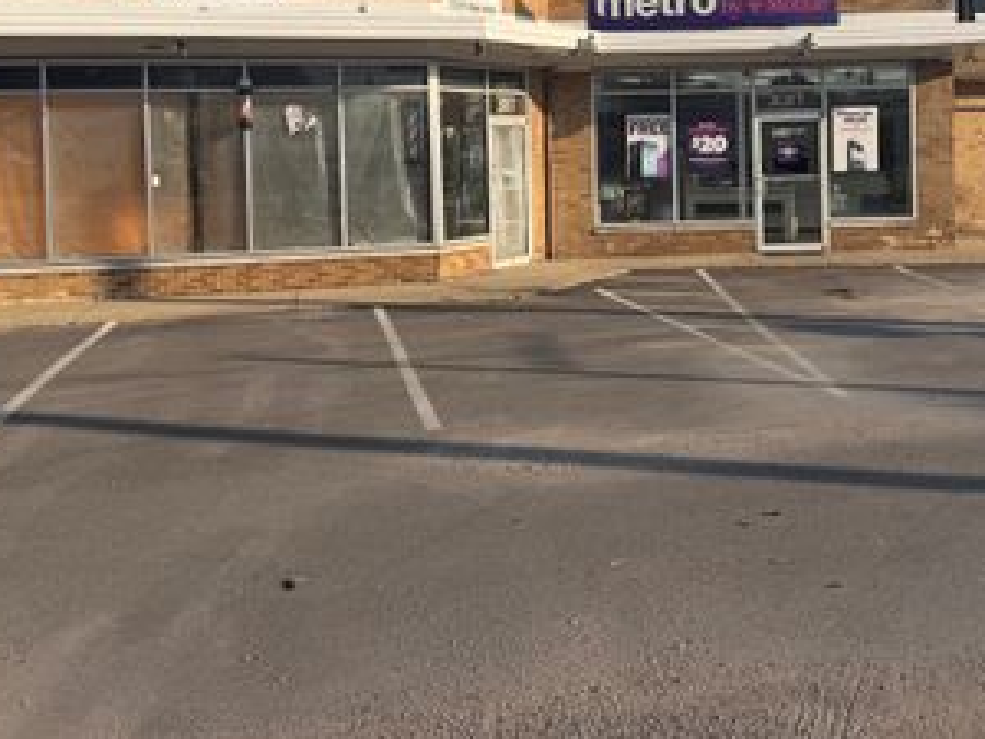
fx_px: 1138
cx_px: 565
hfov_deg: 46.7
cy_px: 176
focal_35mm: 40
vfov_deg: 35.1
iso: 80
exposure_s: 1/3953
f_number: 1.78
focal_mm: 6.76
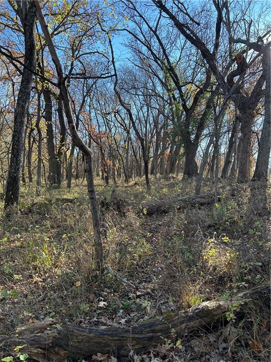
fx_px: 271
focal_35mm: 26
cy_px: 181
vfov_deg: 67.3
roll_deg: -2.7
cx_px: 136
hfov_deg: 53.1
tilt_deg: -2.5
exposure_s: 1/552
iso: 50
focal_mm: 5.7
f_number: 1.5
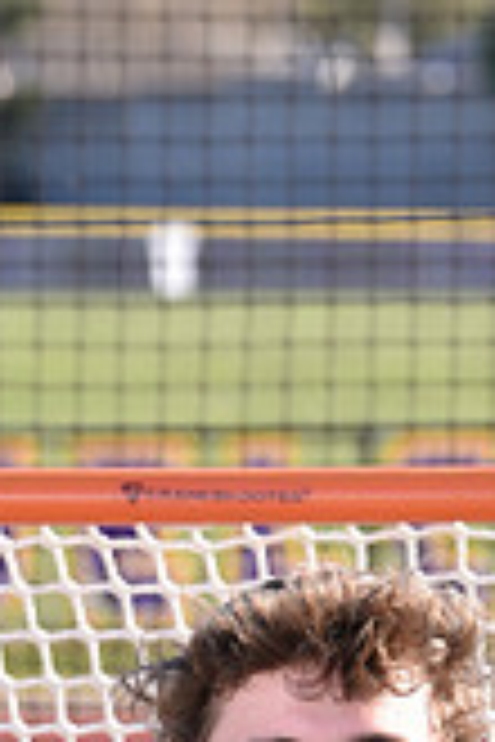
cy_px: 1291
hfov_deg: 3.0
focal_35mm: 458
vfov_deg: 4.5
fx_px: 9446
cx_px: 344
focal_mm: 130
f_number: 5.6
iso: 125
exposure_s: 1/250
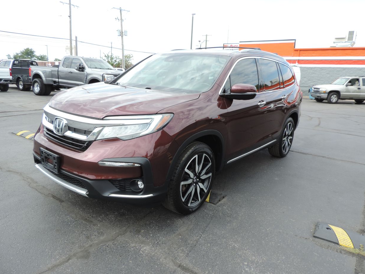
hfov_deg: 69.4
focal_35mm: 25
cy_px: 139
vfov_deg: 54.9
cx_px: 179
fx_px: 264
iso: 80
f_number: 3
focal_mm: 4.3
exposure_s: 1/320
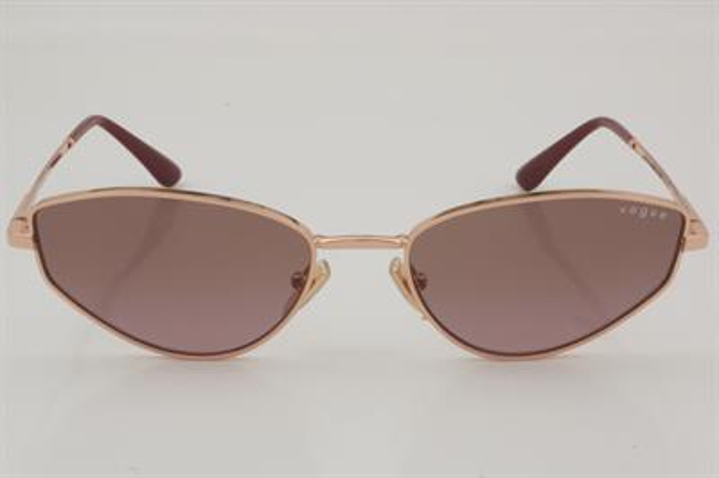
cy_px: 239
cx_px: 360
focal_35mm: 82
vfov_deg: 16.5
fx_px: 1646
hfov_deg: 24.6
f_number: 32
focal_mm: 55
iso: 100
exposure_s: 1/3
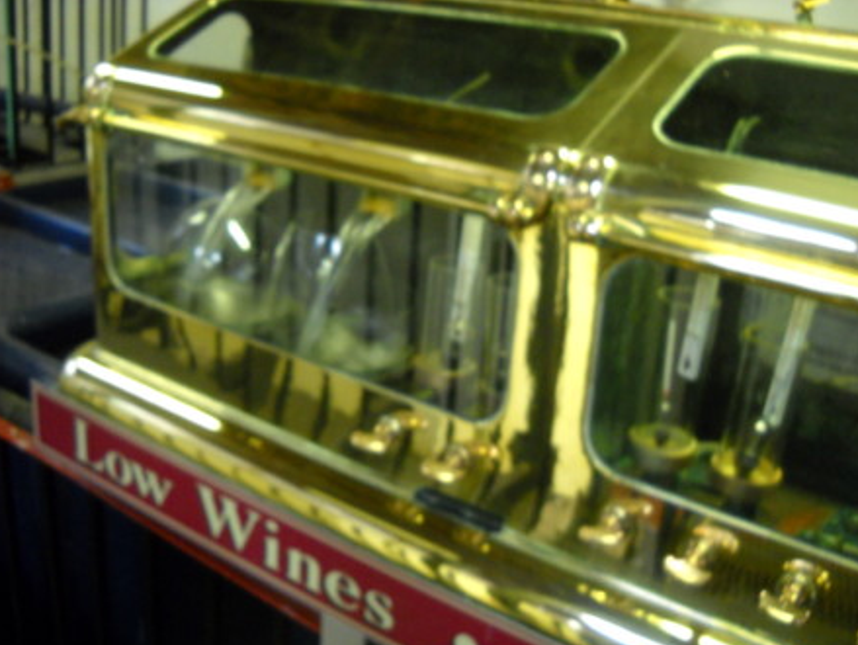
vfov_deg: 34.4
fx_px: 1042
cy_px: 328
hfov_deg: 44.8
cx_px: 434
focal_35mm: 42
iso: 400
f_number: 3.1
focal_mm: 6.72
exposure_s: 1/8
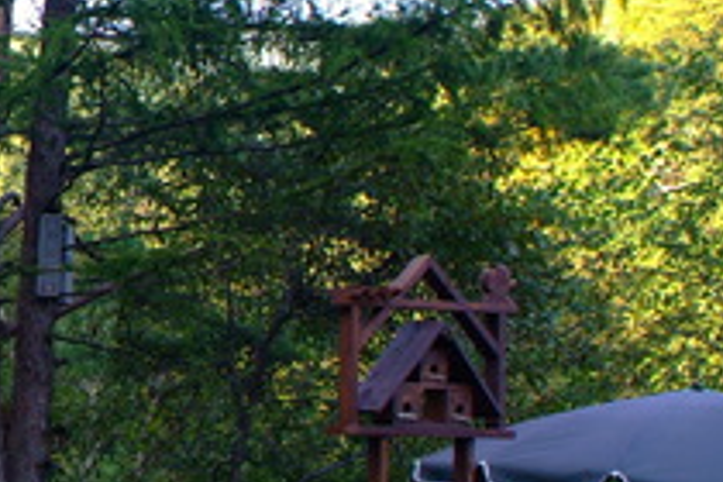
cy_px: 337
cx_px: -370
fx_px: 2008
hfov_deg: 18.1
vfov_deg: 13.7
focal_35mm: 100
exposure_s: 1/90
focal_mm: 20
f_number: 4.8
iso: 200
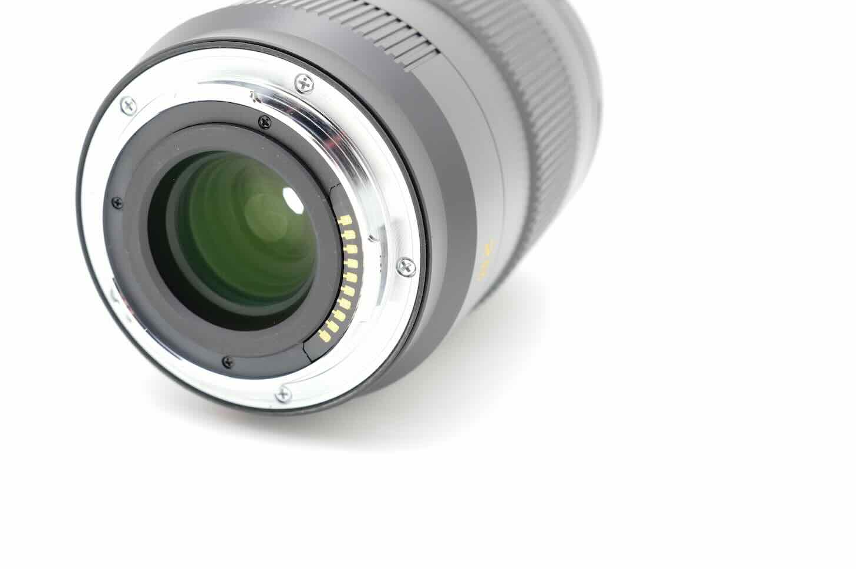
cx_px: 334
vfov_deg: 22.8
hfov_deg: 33.8
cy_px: 183
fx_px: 1401
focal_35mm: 59
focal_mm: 43
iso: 800
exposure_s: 1/60
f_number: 8
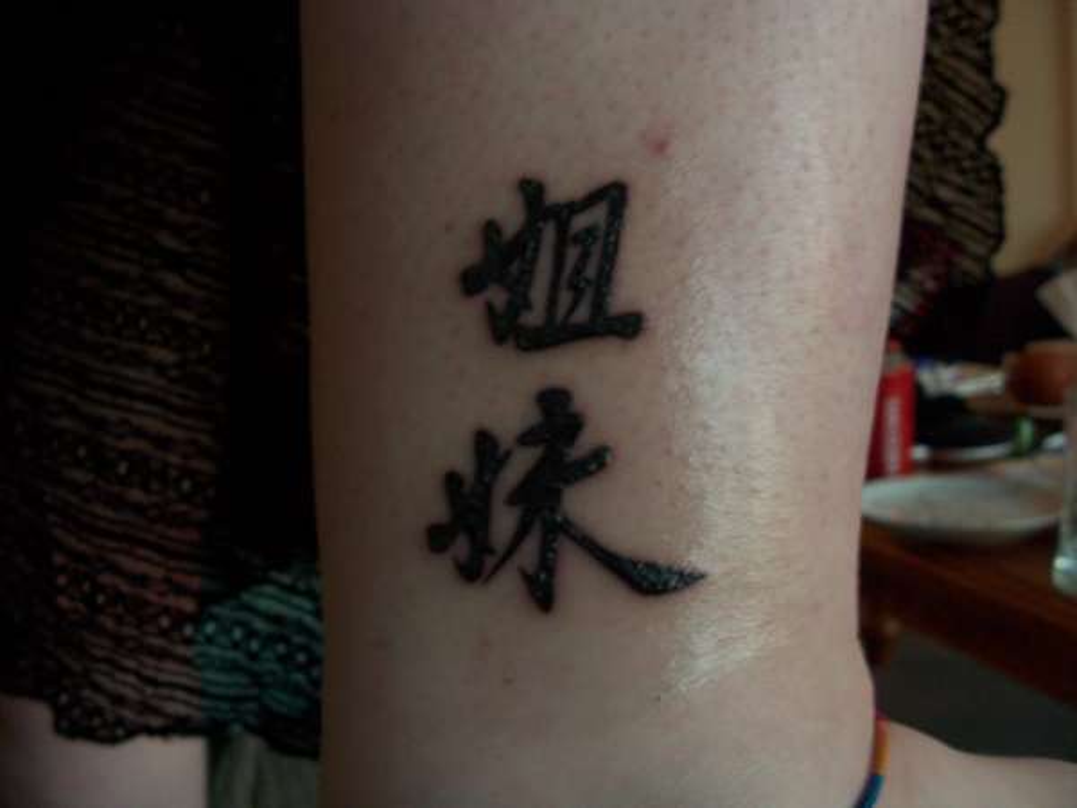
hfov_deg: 52.6
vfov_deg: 40.7
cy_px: 404
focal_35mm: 35
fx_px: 1089
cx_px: 538
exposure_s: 1/8
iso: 140
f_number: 2.8
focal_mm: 6
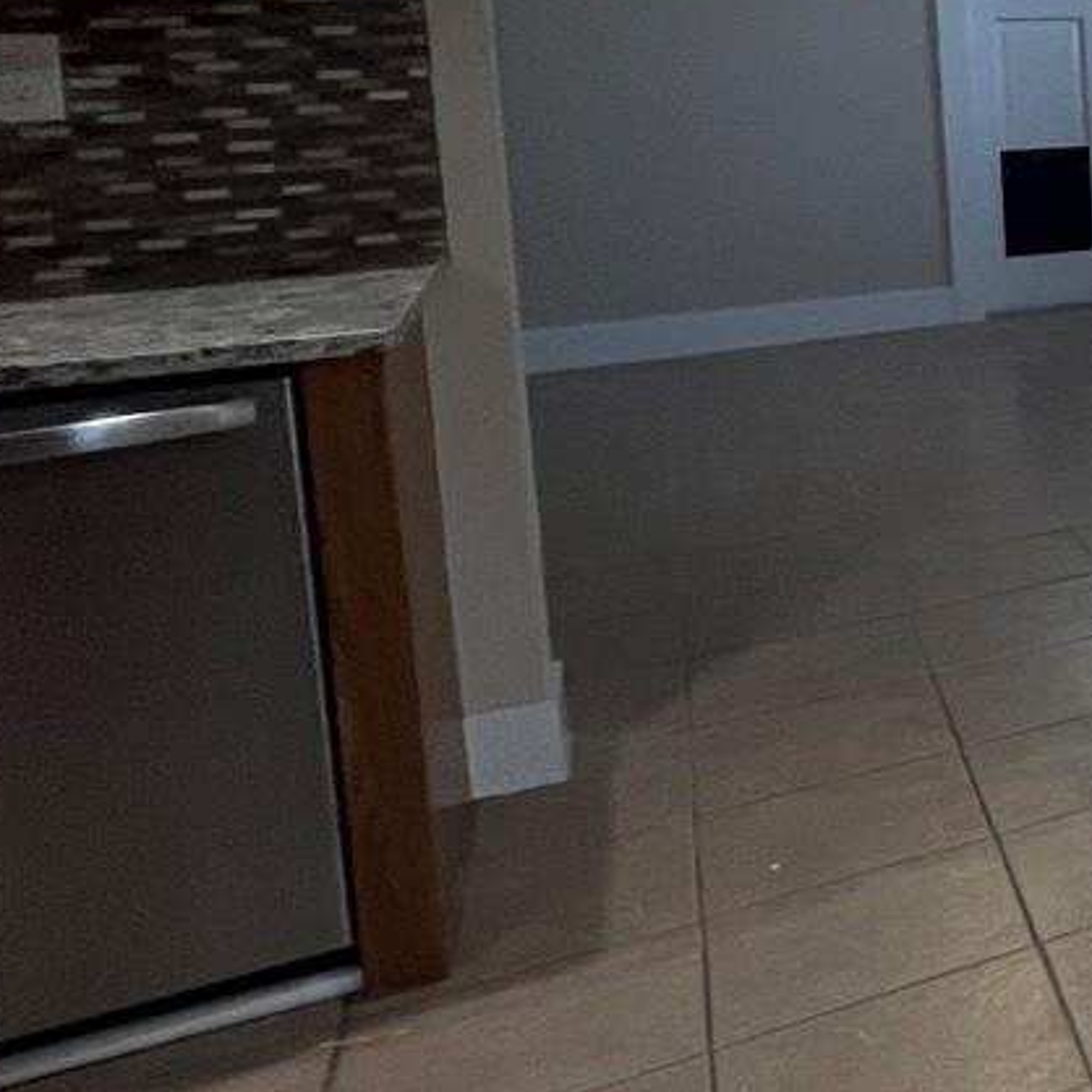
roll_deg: -0.4
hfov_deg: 21.7
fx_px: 1570
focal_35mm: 44
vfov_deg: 36.1
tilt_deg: -6.1
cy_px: 115
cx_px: 2009
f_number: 1.8
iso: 160
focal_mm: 1.57
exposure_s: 1/120
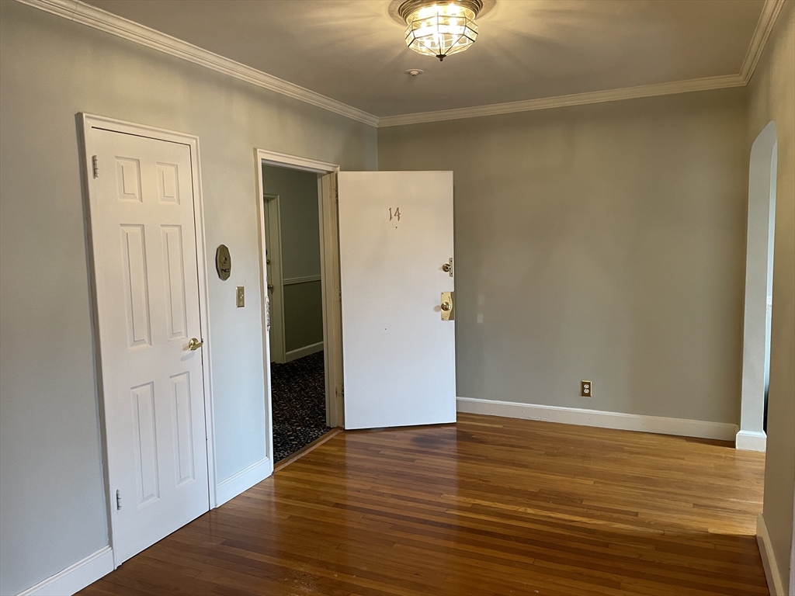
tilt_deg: -4.4
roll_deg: +1.8
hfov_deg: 67.3
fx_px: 597
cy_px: 298
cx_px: 398
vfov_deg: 53.1
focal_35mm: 26
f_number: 1.6
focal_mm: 4.2
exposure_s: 1/60
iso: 125
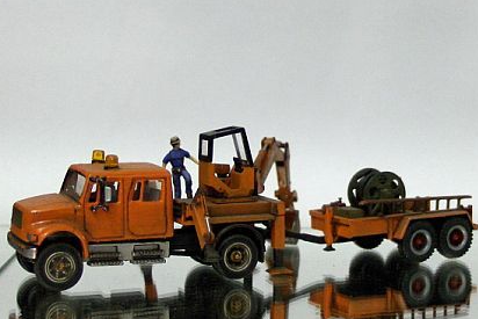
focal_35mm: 63
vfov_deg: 21.6
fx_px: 837
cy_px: 142
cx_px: 251
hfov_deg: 31.9
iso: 200
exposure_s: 1/64
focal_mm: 11.3
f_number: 3.2
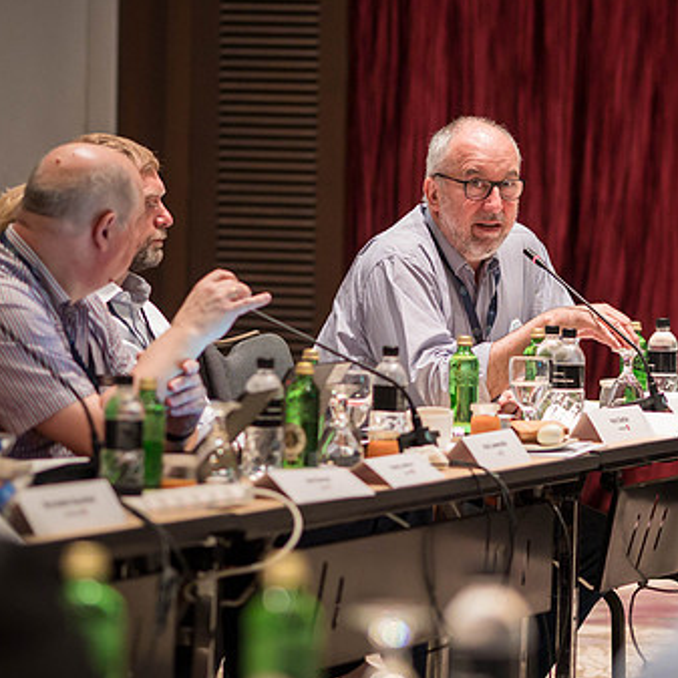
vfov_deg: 7.4
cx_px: 465
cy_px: 331
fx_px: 5230
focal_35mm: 236
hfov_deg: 7.4
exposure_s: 1/60
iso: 1250
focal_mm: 75
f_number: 1.8
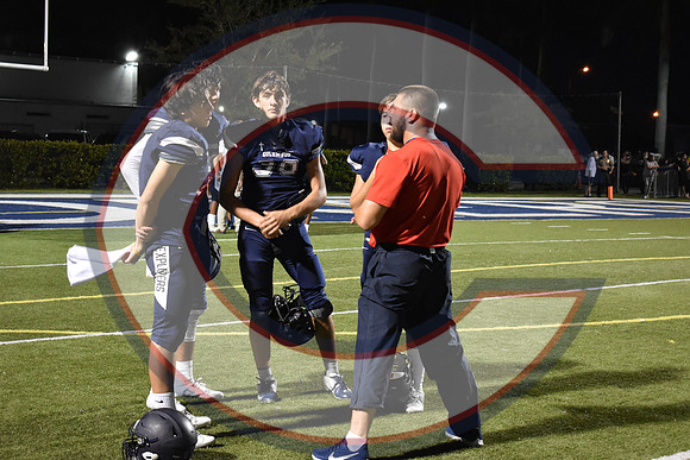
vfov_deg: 21.6
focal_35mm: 63
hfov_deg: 31.9
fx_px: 1208
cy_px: 230
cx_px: 345
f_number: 5
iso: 2800
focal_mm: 42
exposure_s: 1/60
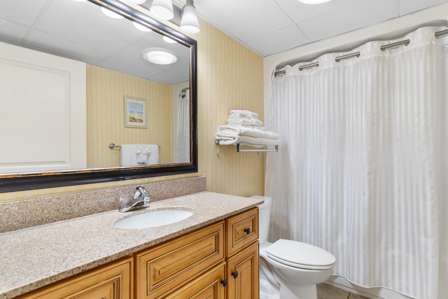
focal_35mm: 18
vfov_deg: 67.4
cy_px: 150
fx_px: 224
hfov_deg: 90.0
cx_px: 224
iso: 100
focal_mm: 12
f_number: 4.8
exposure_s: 1/10
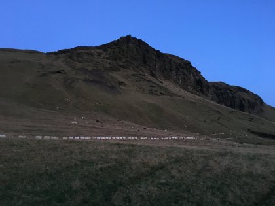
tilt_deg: +11.2
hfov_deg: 61.7
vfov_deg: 48.2
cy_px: 103
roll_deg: +2.8
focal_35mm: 29
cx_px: 138
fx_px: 230
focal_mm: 4.15
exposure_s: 1/17
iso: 250
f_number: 2.2
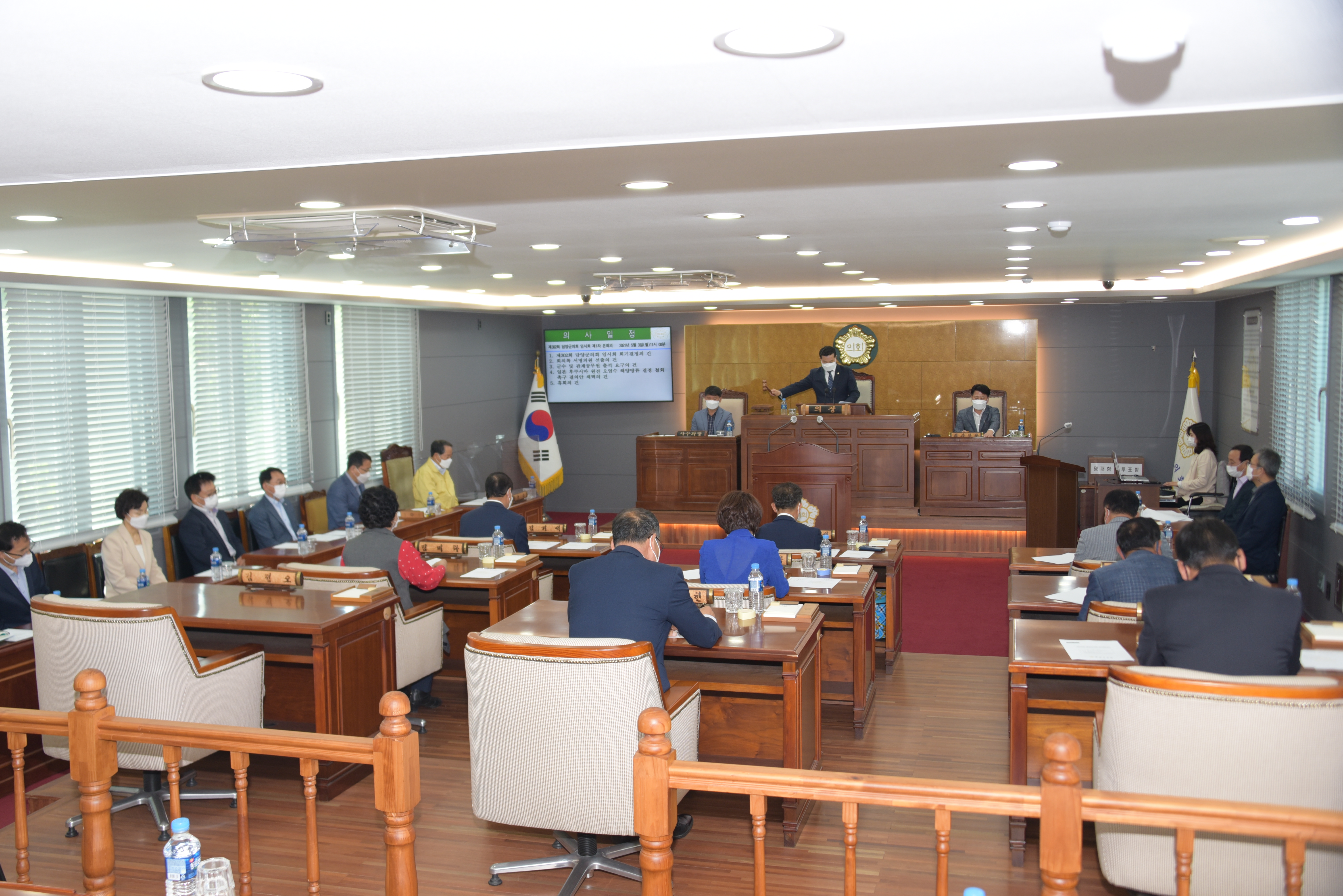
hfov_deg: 55.8
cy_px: 448
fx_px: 1269
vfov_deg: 38.9
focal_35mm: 34
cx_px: 672
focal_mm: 34
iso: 560
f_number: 4
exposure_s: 1/200
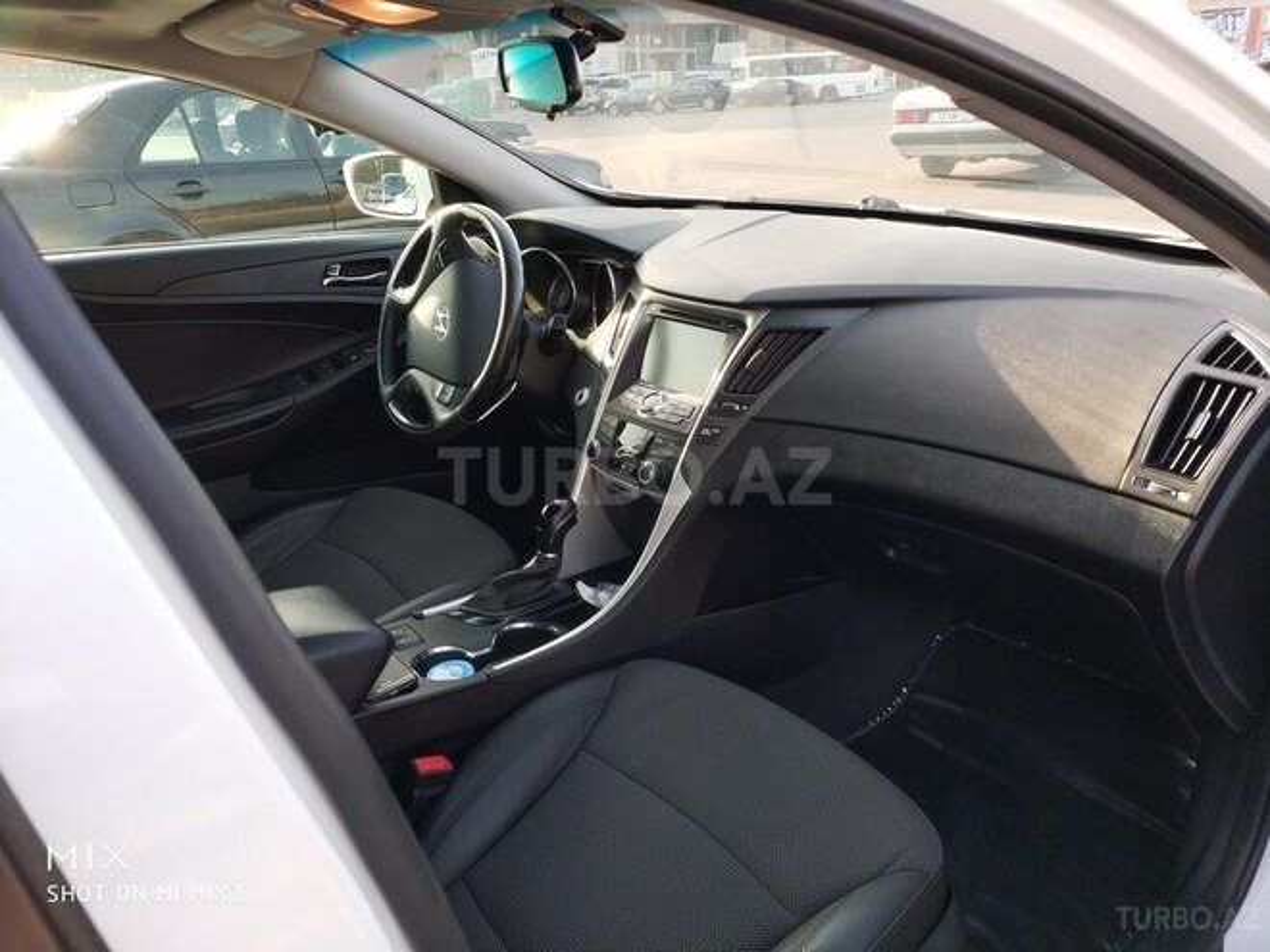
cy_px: 476
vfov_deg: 44.2
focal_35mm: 32
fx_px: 1174
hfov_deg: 56.8
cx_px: 635
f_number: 2
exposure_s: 1/127
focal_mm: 4.5
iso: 160
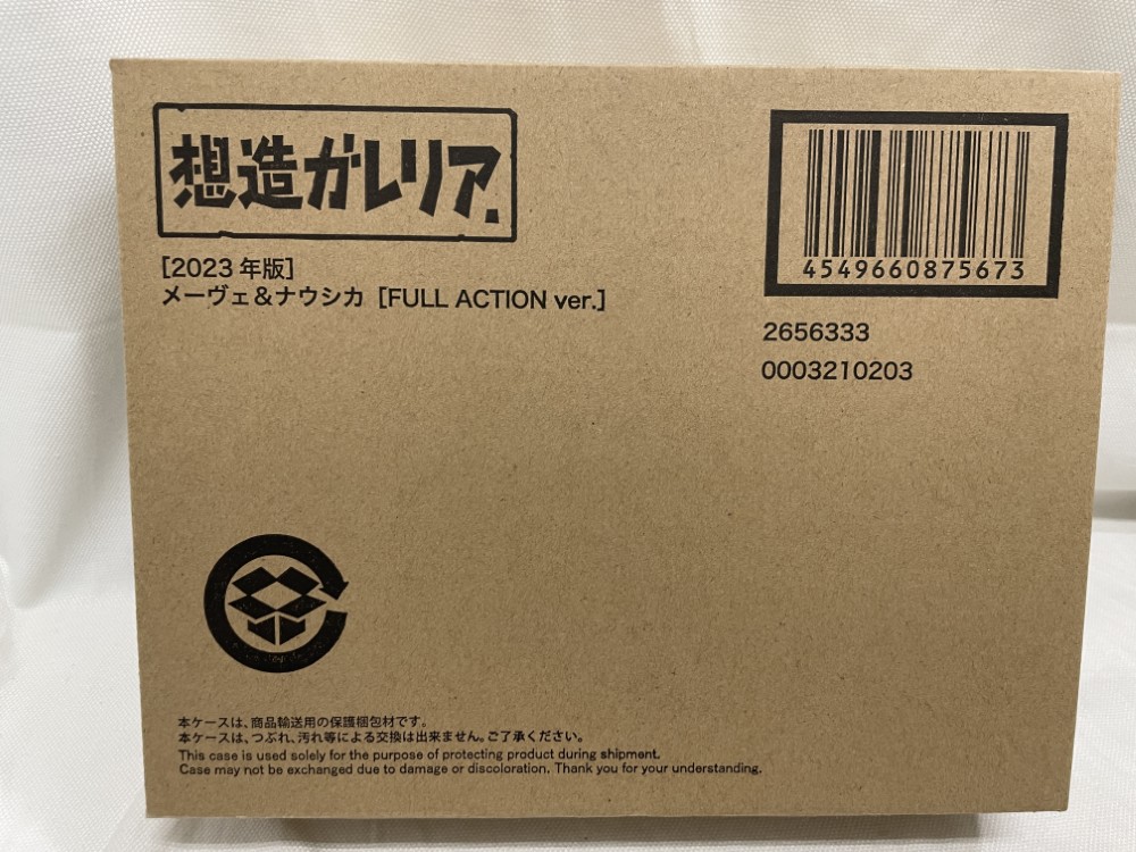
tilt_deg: -37.3
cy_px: 426
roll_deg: -0.4
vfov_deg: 53.1
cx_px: 568
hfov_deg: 67.3
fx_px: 853
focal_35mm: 26
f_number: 1.6
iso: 100
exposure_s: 1/50
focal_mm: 4.2
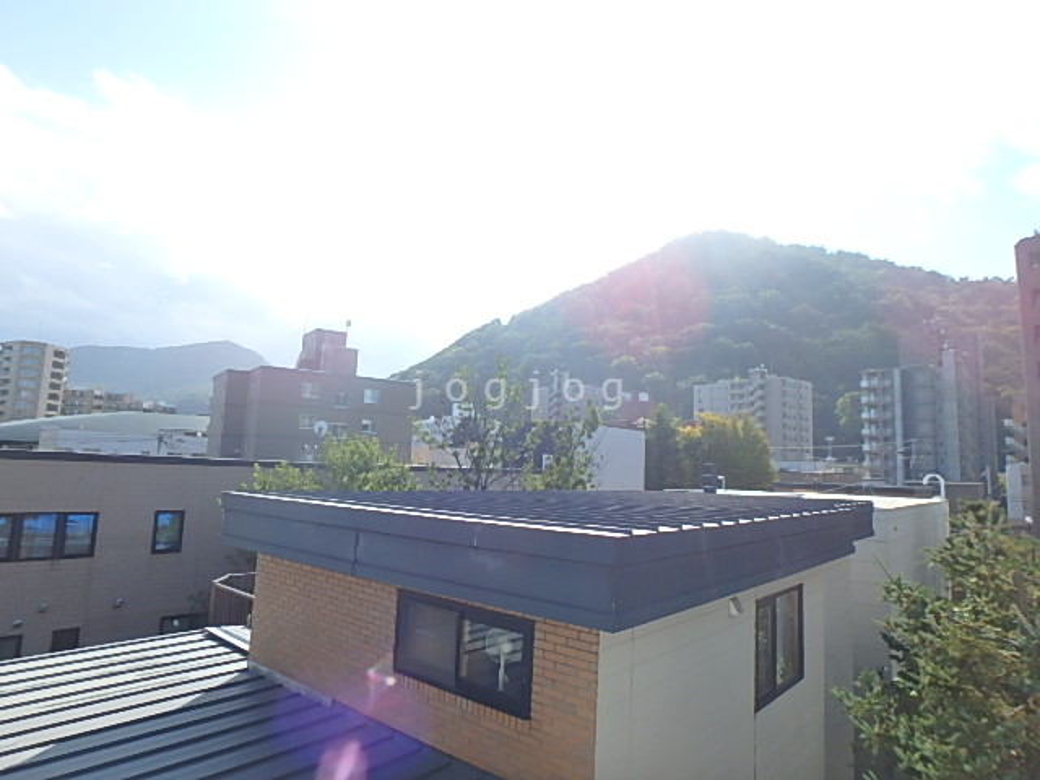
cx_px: 520
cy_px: 390
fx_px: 631
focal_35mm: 21
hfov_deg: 79.0
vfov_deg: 63.4
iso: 125
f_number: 3.5
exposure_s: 1/800
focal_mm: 3.7
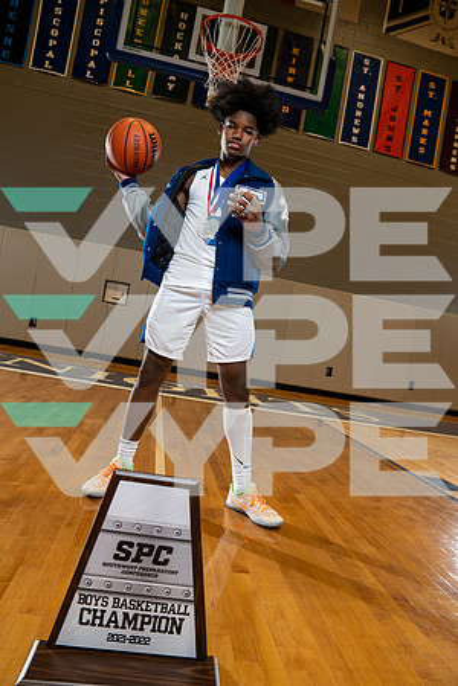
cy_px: 343
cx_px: 229
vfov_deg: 73.7
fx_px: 458
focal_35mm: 24
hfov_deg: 53.1
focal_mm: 24
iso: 400
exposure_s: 1/125
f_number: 4
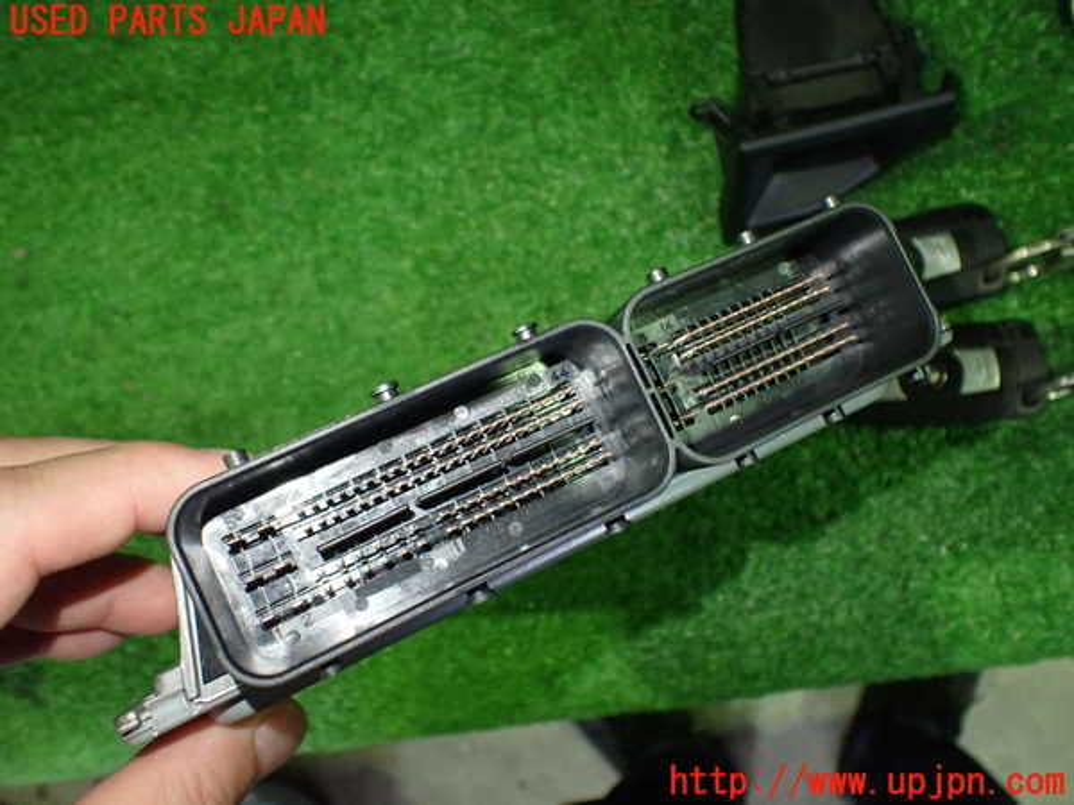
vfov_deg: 46.8
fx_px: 931
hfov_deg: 60.0
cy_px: 402
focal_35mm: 30
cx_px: 537
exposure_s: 1/60
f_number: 2.3
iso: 800
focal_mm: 5.4
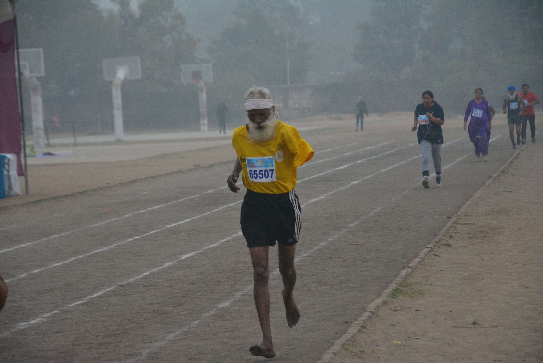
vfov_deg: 8.7
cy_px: 182
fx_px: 2377
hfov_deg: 13.0
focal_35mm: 158
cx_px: 272
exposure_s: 1/500
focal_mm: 105
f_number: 5.6
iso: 1600
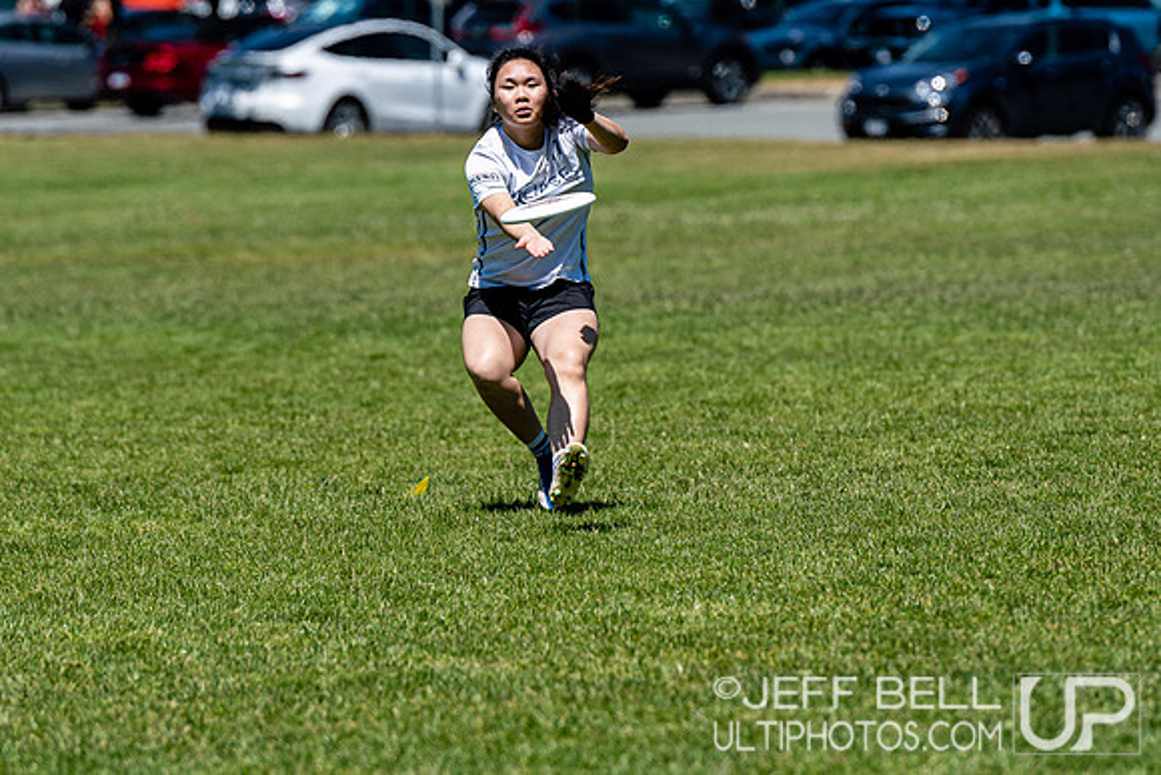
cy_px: 263
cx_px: 580
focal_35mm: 423
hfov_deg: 4.9
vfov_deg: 3.3
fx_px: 13638
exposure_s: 1/2000
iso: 100
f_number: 4
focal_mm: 200
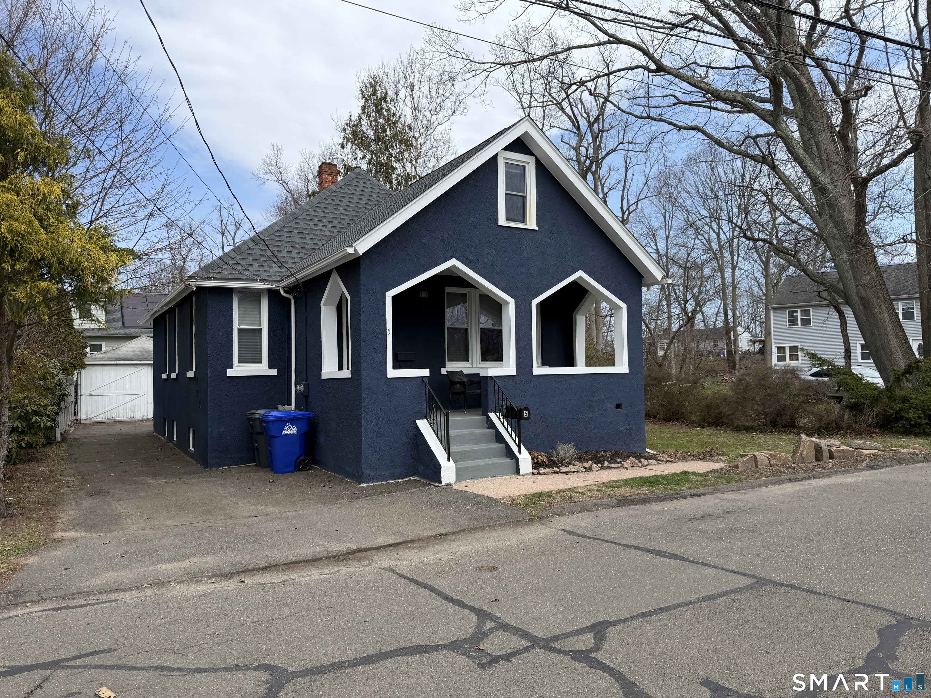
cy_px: 349
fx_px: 645
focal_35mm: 24
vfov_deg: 56.8
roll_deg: +1.0
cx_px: 466
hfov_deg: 71.6
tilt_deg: +1.6
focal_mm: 6.76
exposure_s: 1/2907
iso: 80
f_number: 1.78
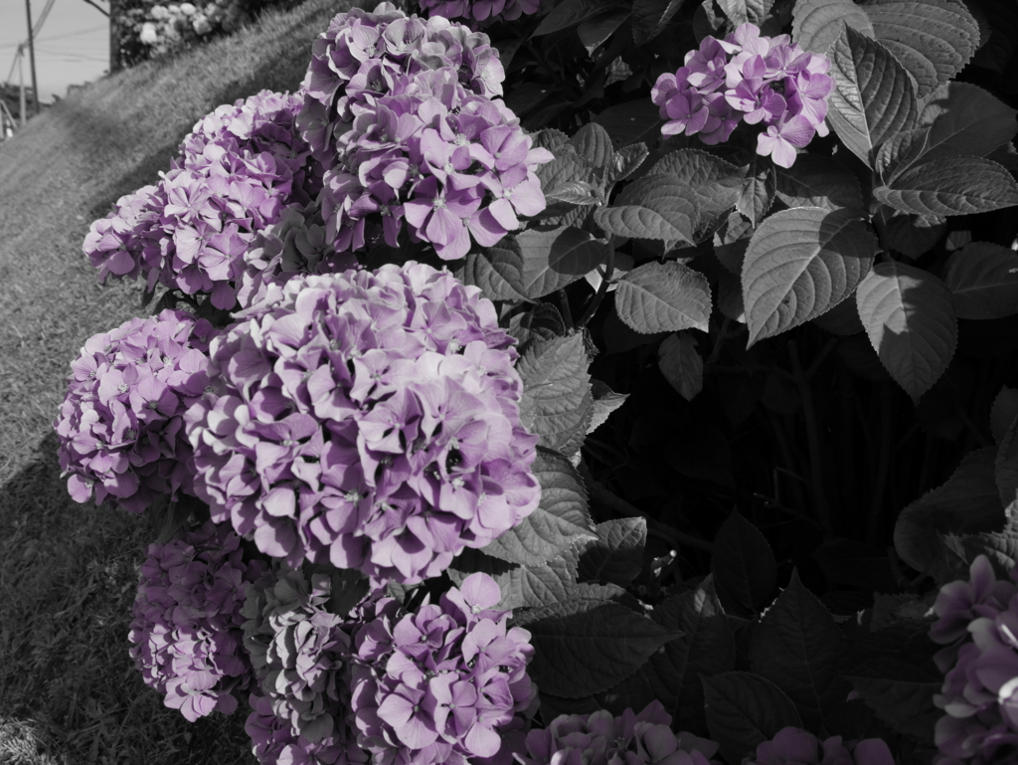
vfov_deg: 49.8
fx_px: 824
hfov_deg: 63.4
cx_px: 509
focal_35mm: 28
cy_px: 382
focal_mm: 14
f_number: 7.1
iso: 200
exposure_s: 1/400
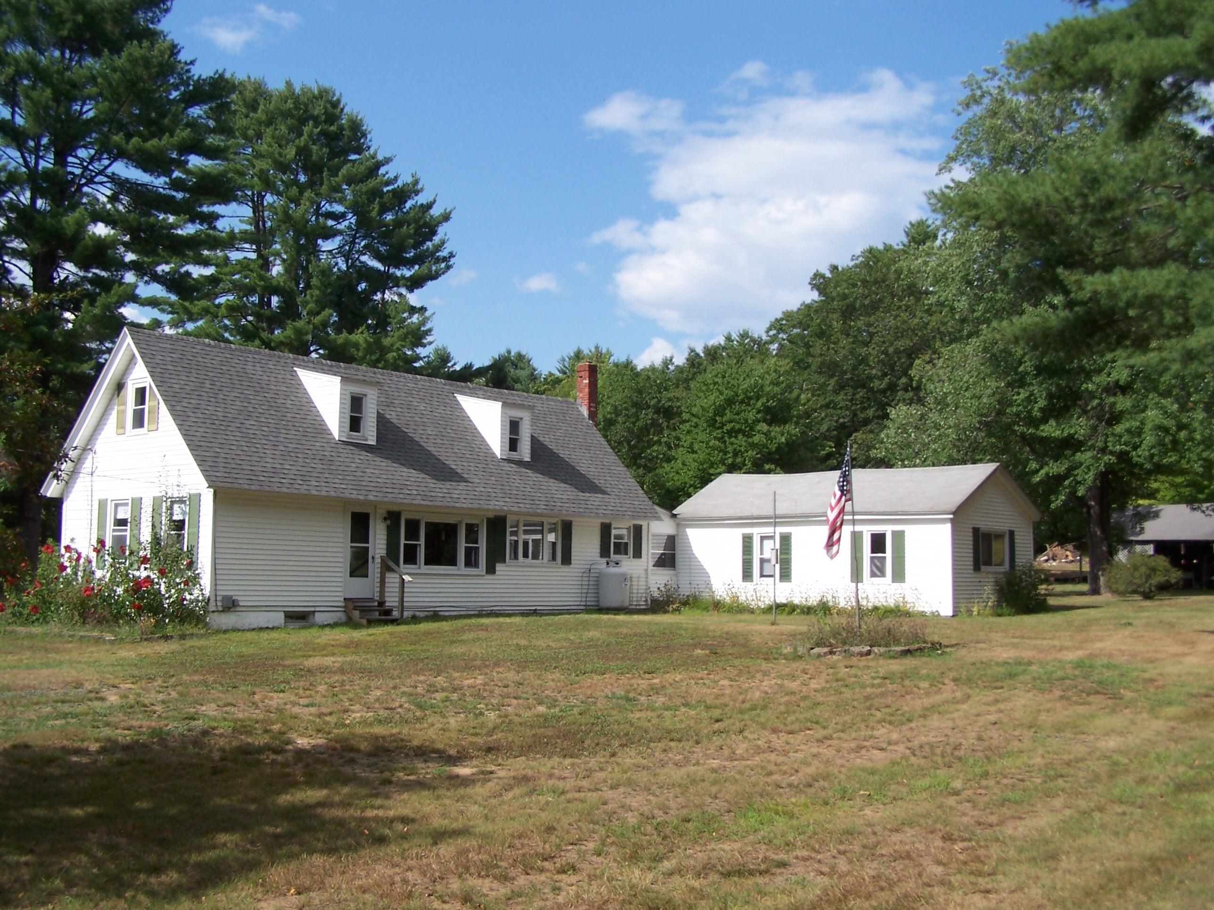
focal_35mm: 38
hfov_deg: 49.0
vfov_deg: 37.7
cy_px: 455
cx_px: 607
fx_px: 1333
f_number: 4
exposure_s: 1/750
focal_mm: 6.3
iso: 80
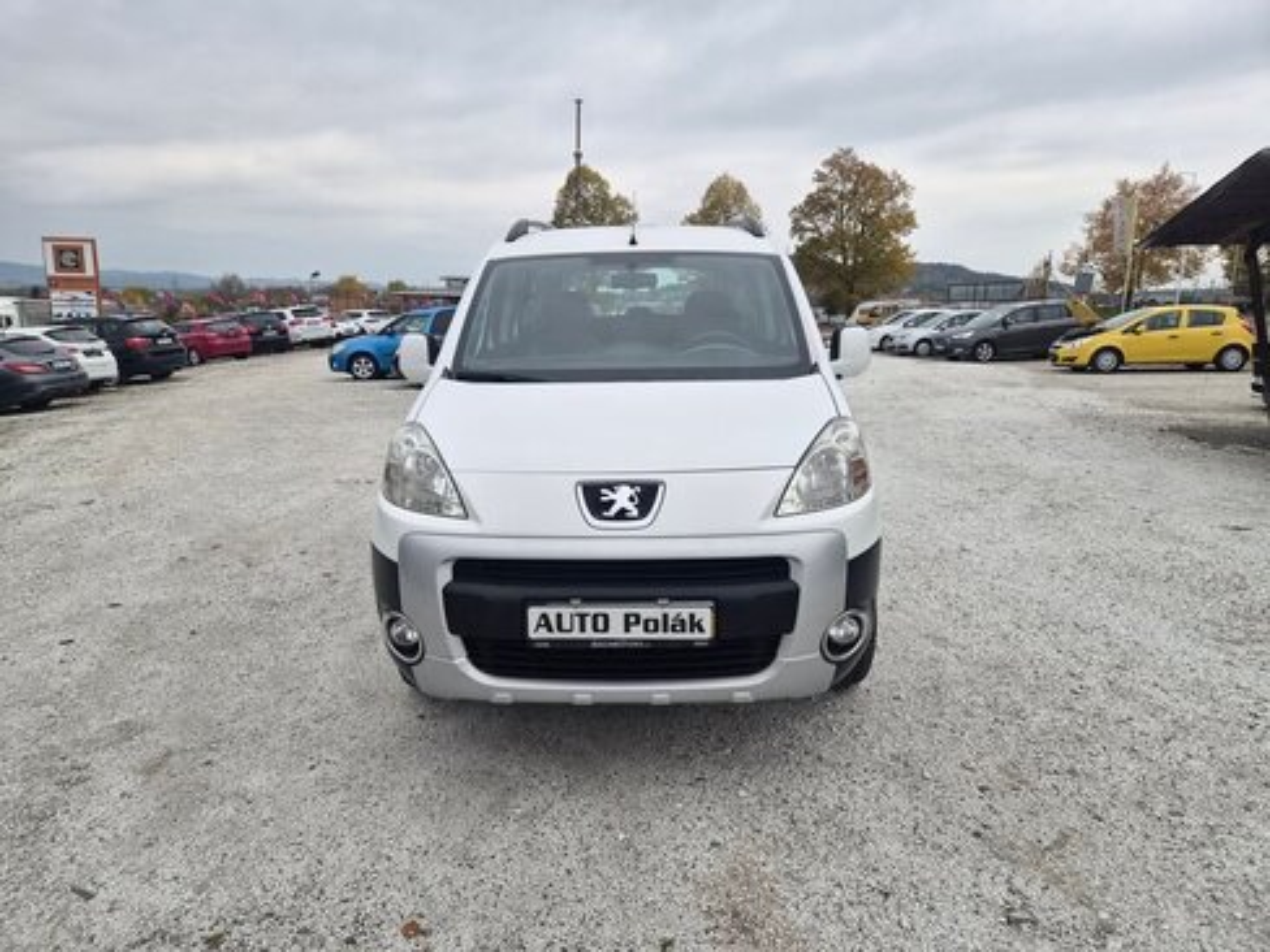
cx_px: 635
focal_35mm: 23
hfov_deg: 73.9
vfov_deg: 58.9
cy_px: 476
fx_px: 844
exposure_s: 1/770
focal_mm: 5.4
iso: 80
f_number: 1.8
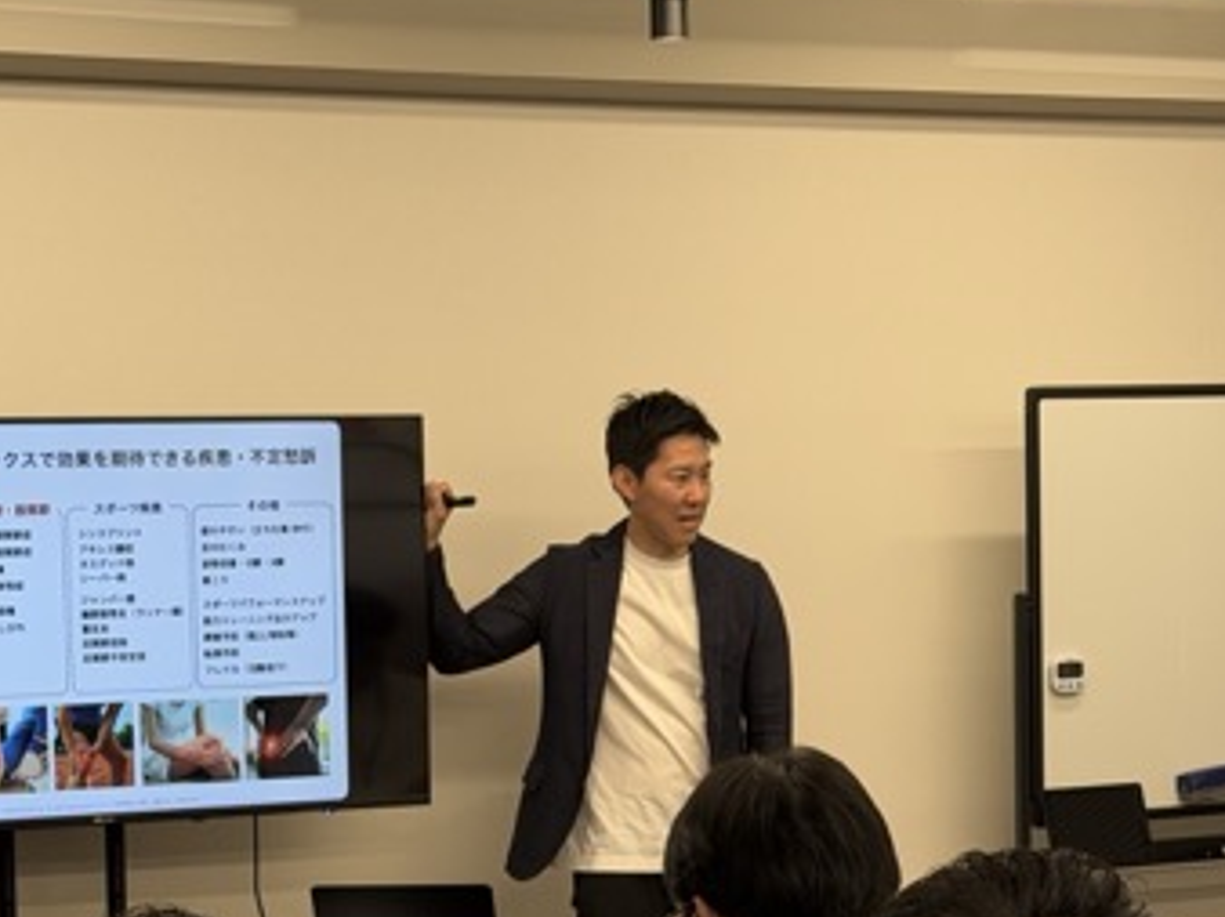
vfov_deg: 16.1
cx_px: 551
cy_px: 703
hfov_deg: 21.5
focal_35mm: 91
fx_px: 3218
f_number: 1.78
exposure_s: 1/122
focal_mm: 6.76
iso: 50
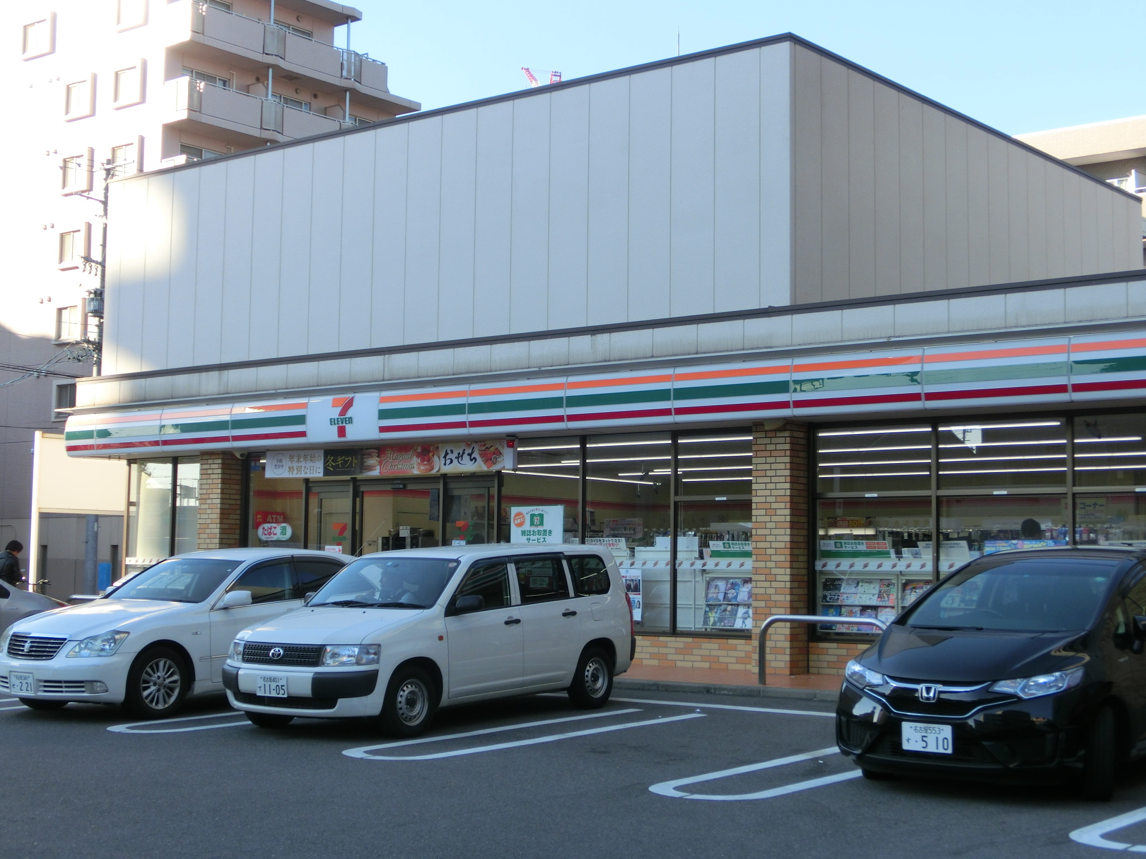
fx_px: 1722
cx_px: 573
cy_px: 430
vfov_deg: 28.0
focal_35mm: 52
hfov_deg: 36.8
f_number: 4.3
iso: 80
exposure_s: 1/200
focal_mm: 9.16
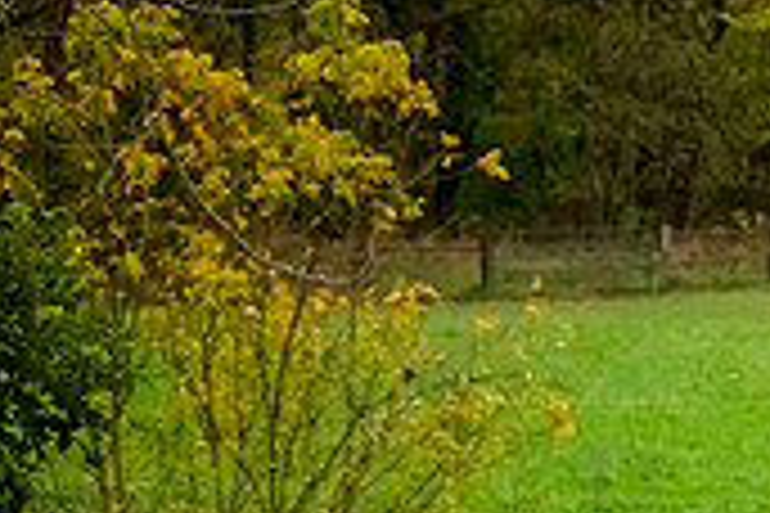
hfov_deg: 7.5
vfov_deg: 5.0
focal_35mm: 271
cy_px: 718
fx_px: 5796
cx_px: 1193
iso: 2000
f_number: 7.1
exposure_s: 1/800
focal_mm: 80
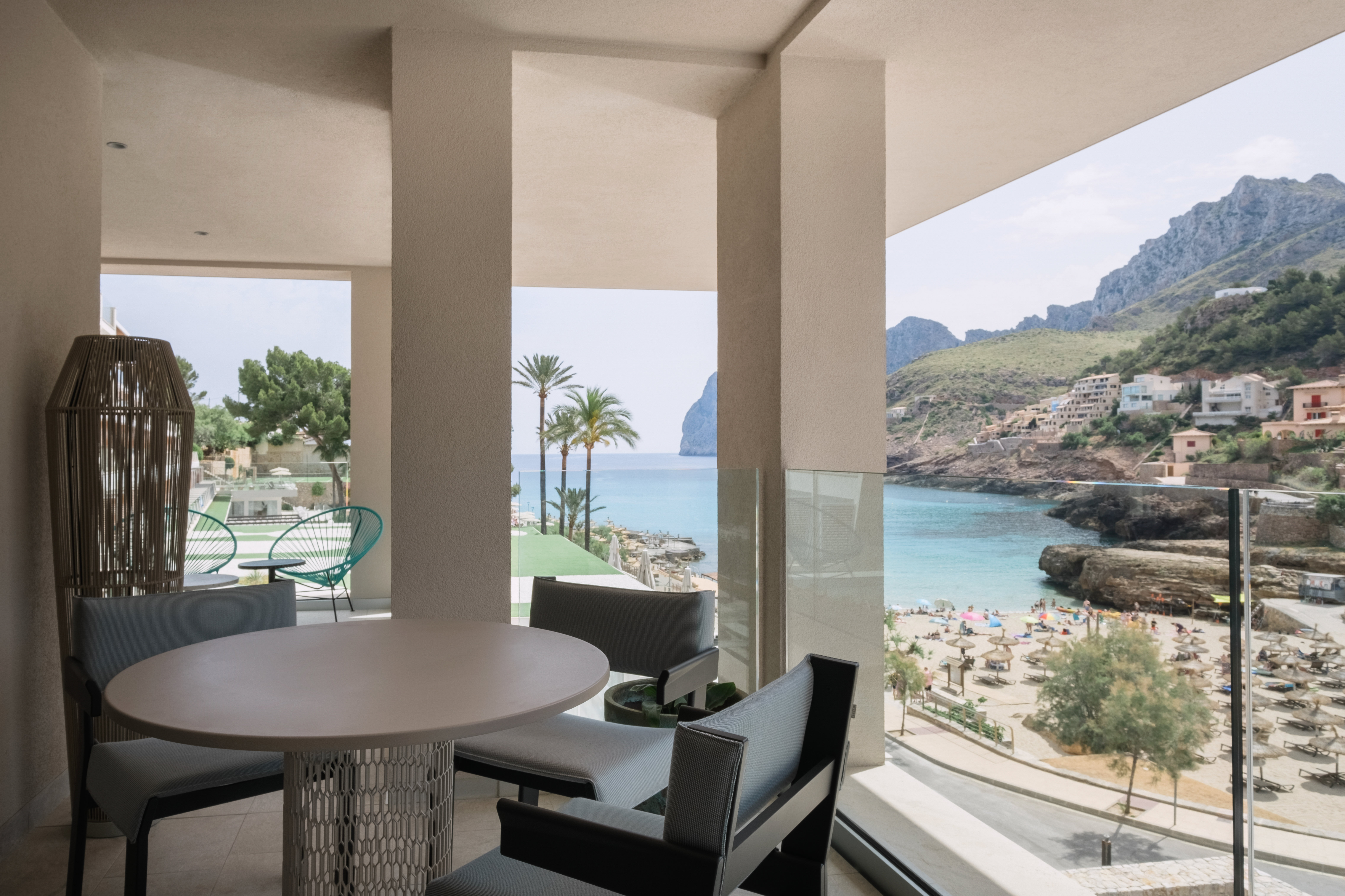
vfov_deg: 57.2
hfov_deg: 78.6
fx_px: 822
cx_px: 672
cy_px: 448
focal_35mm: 22
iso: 250
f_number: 11
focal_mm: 14.5
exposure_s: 1/2000
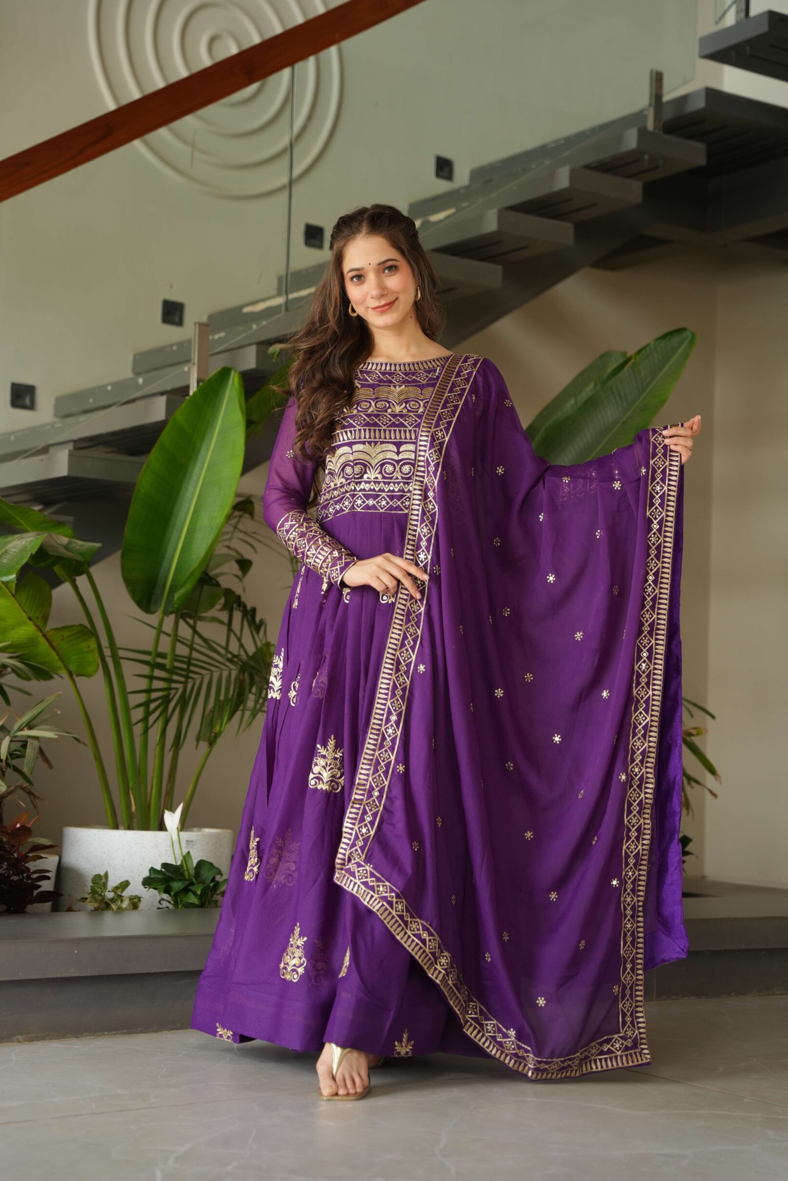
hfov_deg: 21.8
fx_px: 2042
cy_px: 563
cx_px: 377
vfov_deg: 32.3
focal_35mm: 62
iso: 400
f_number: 3.2
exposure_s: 1/200
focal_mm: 59.2
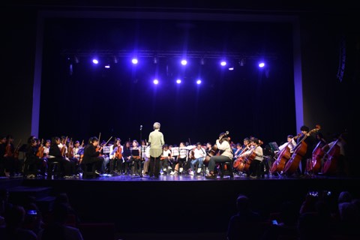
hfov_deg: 57.2
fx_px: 330
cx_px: 180
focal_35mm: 33
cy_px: 120
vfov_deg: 40.0
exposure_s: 1/40
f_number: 4.5
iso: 1000
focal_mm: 22
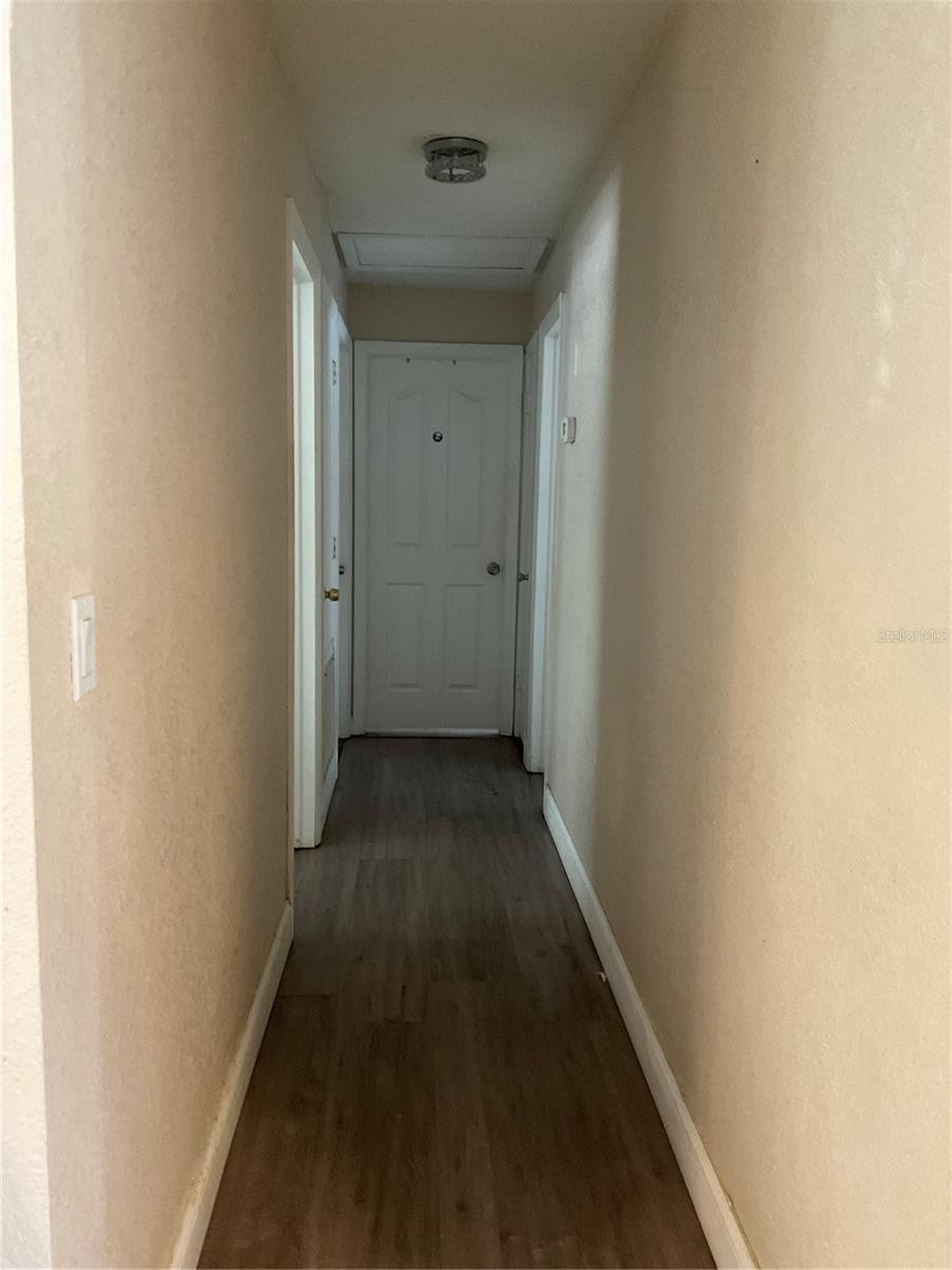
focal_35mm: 29
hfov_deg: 48.2
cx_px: 476
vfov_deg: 61.7
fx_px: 1063
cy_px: 635
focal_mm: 3
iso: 250
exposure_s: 1/40
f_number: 1.8
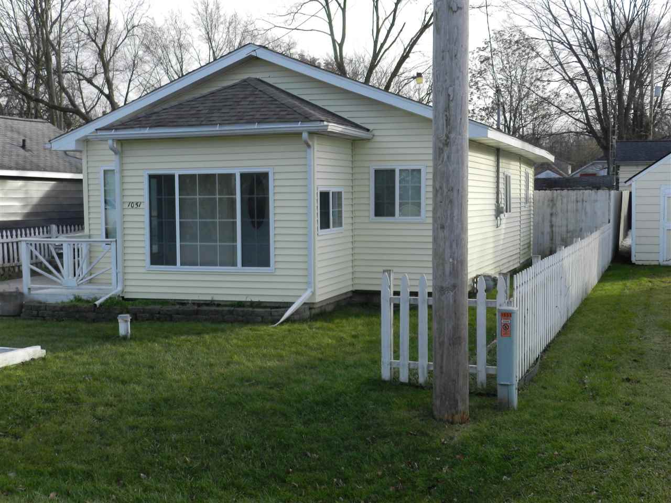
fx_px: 872
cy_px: 252
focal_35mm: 45
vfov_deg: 32.2
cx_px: 336
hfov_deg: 42.1
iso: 160
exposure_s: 1/320
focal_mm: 8.1
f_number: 4.2
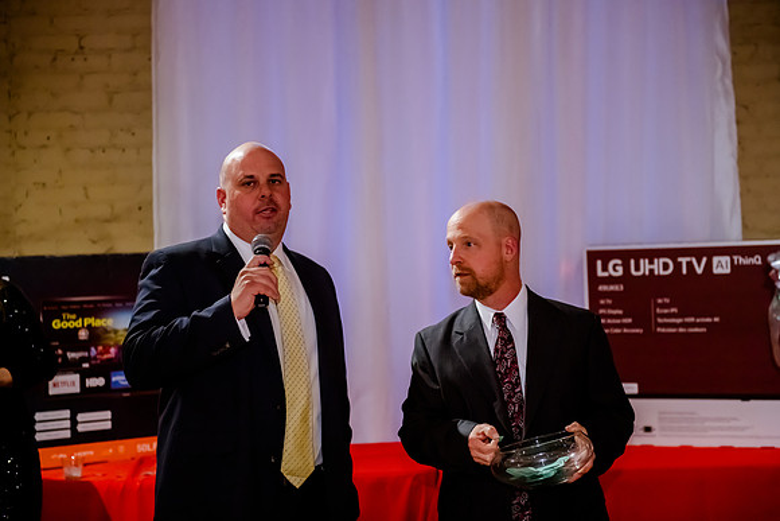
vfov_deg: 20.3
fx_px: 1455
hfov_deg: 30.0
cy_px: 261
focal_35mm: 67
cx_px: 390
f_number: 2.8
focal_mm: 66
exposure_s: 1/200
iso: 5000
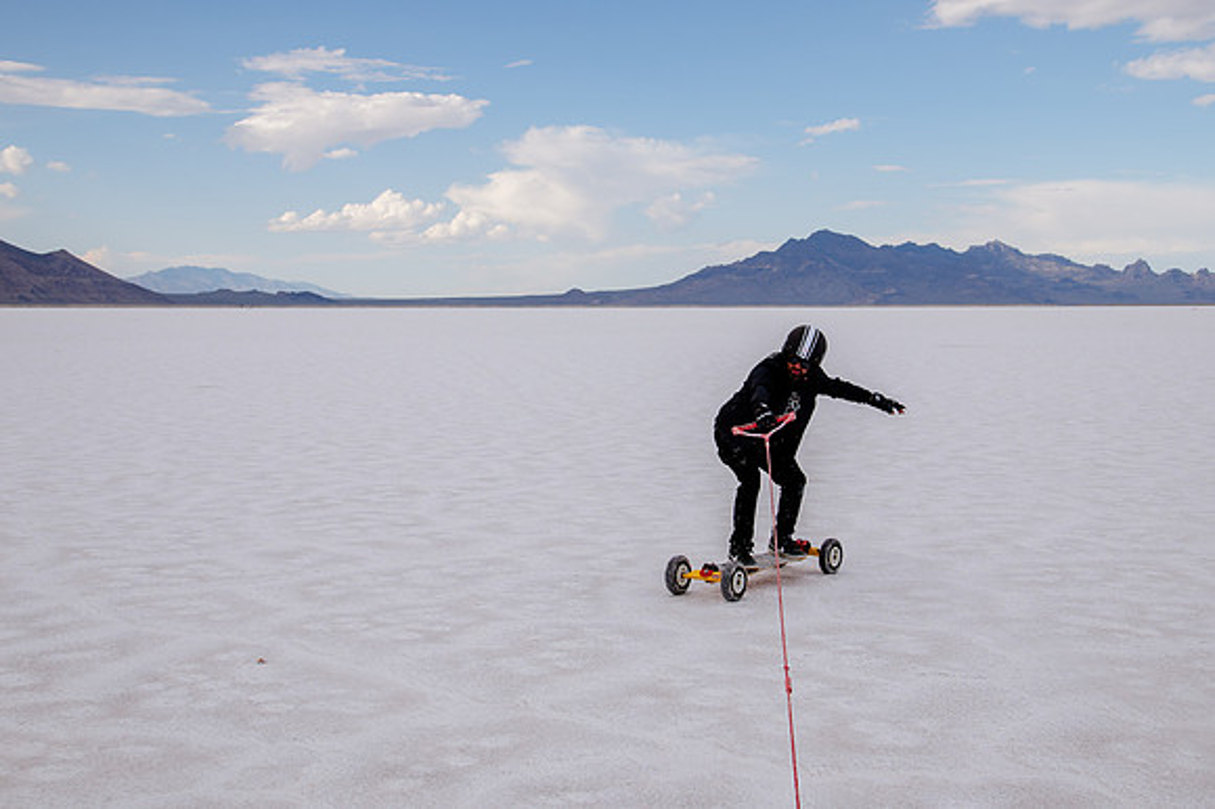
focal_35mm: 47
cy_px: 363
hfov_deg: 42.3
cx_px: 630
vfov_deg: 28.9
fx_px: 1570
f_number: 8
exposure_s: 1/400
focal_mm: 38
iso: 100
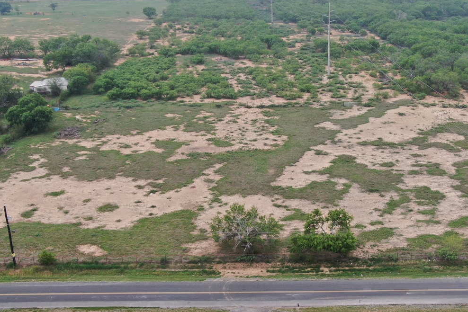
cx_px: 295
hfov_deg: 39.3
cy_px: 168
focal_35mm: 50
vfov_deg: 27.0
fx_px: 650
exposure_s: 1/240
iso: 100
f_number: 3.2
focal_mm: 5.57
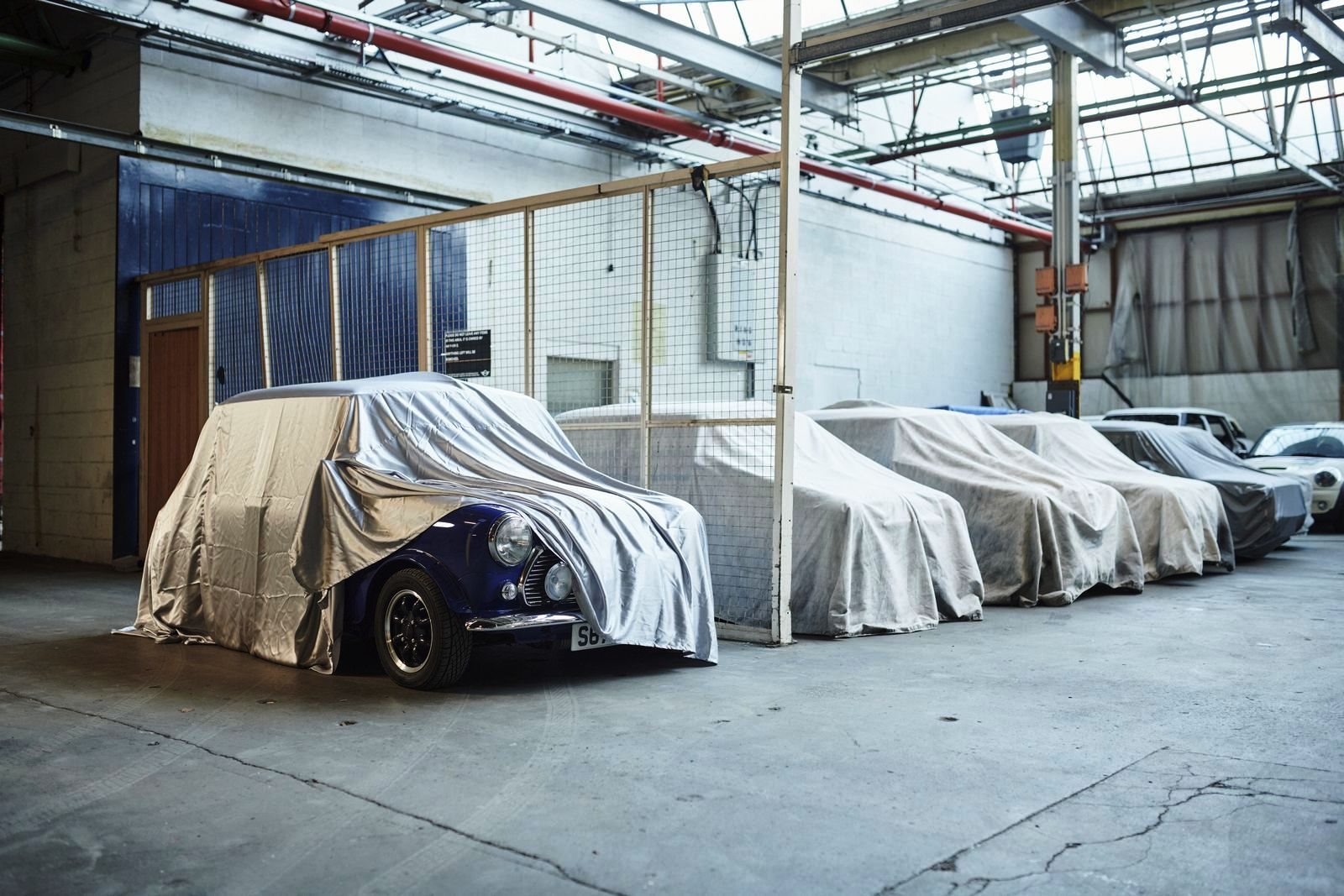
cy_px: 448
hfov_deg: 54.4
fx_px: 1307
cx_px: 672
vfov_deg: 37.9
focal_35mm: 35
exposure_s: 1/100
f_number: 2.2
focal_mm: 35
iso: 500
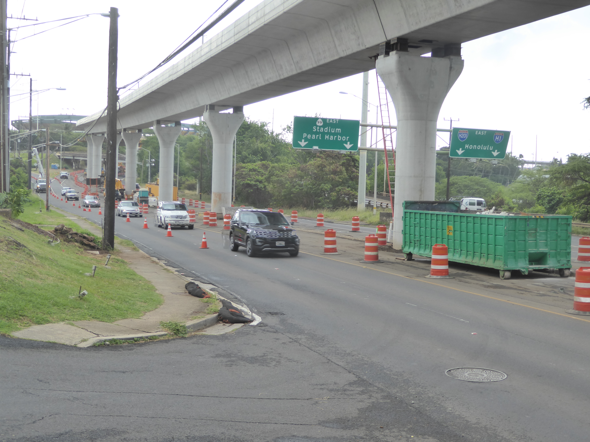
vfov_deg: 29.7
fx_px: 835
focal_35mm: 49
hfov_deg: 38.9
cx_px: 295
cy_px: 221
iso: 160
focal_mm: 8.4
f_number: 4
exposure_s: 1/160
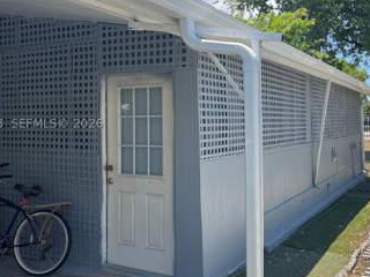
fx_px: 417
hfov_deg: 47.7
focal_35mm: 39
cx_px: 209
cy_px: 123
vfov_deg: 36.8
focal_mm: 5.7
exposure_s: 1/1597
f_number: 1.5
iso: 50
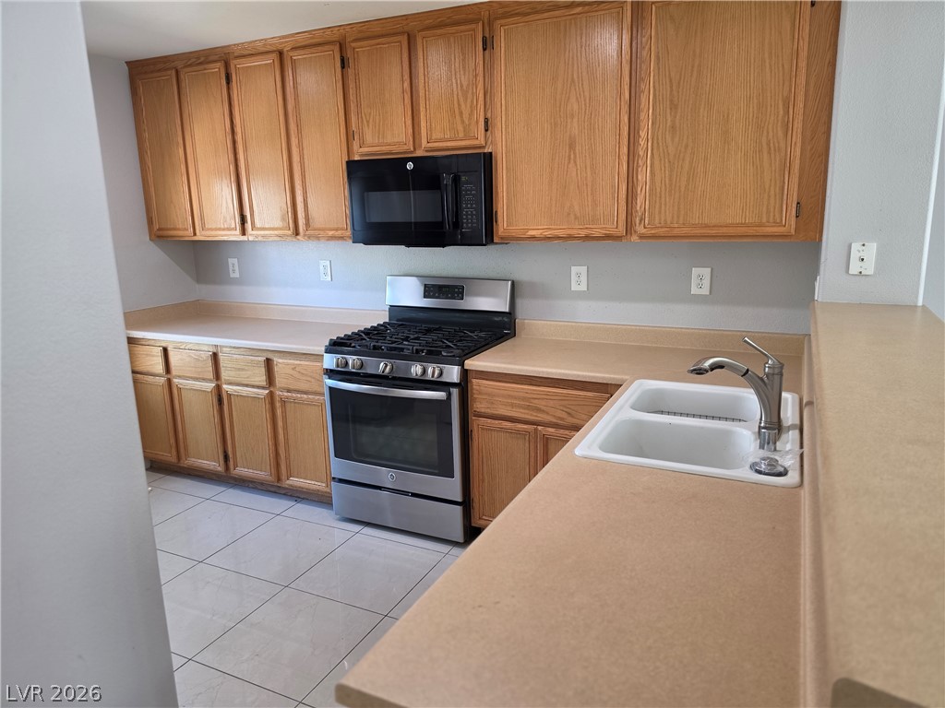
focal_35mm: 23
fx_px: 628
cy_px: 354
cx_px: 472
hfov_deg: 73.9
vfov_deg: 58.9
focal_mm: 6.5
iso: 125
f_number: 1.4
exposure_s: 1/120
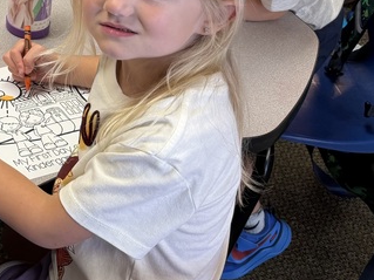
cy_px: -87
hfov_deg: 22.0
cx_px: -148
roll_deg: +0.2
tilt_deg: -25.1
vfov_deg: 17.9
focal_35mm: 77
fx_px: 832
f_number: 1.78
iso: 125
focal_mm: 6.76
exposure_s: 1/120
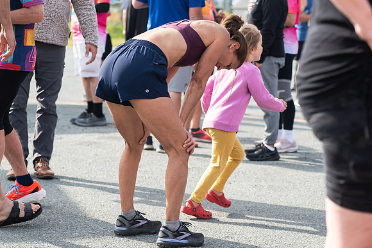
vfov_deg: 12.6
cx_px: 157
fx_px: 1122
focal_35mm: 109
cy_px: 57
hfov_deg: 18.8
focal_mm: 70
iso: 250
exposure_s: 1/2000
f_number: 4.5
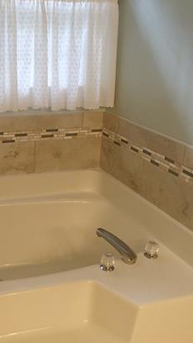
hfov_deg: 24.6
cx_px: 14
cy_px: 185
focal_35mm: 47
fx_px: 427
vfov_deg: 43.7
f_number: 3.9
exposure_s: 1/30
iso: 320
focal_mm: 5
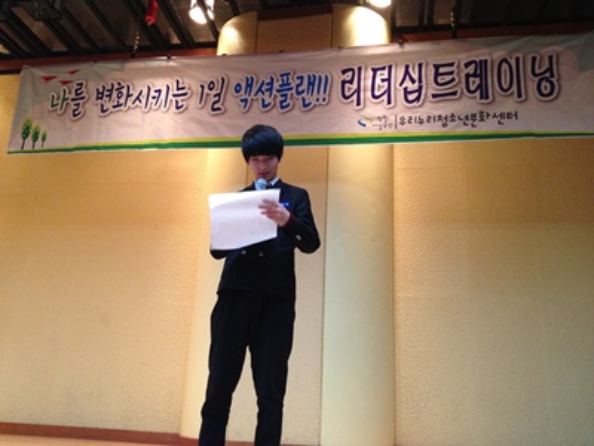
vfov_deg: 40.7
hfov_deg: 52.6
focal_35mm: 35
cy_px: 223
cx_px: 297
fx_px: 601
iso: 200
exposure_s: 1/20
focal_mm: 4.28
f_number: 2.4
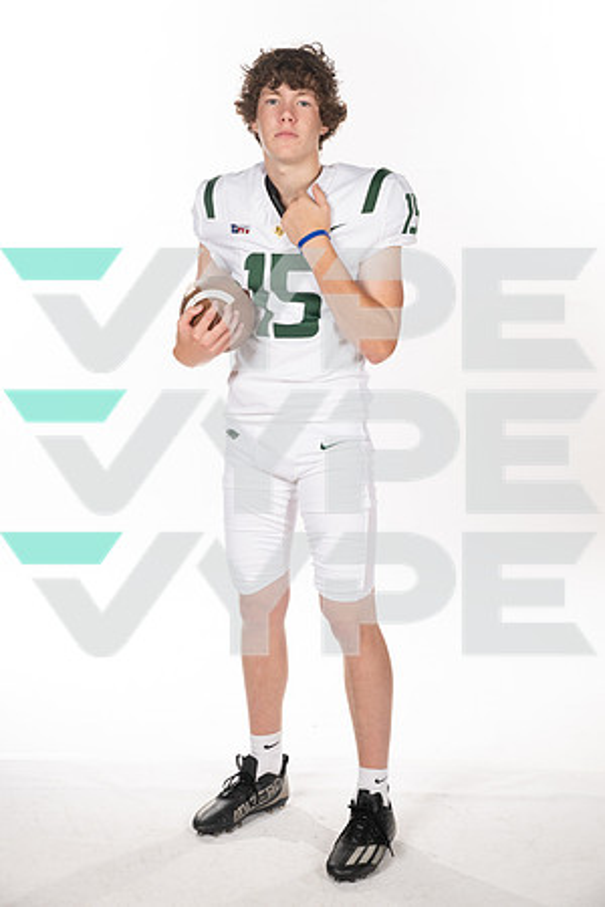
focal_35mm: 56
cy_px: 454
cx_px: 302
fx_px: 1412
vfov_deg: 35.6
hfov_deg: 24.2
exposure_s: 1/400
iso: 640
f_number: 8
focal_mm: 56
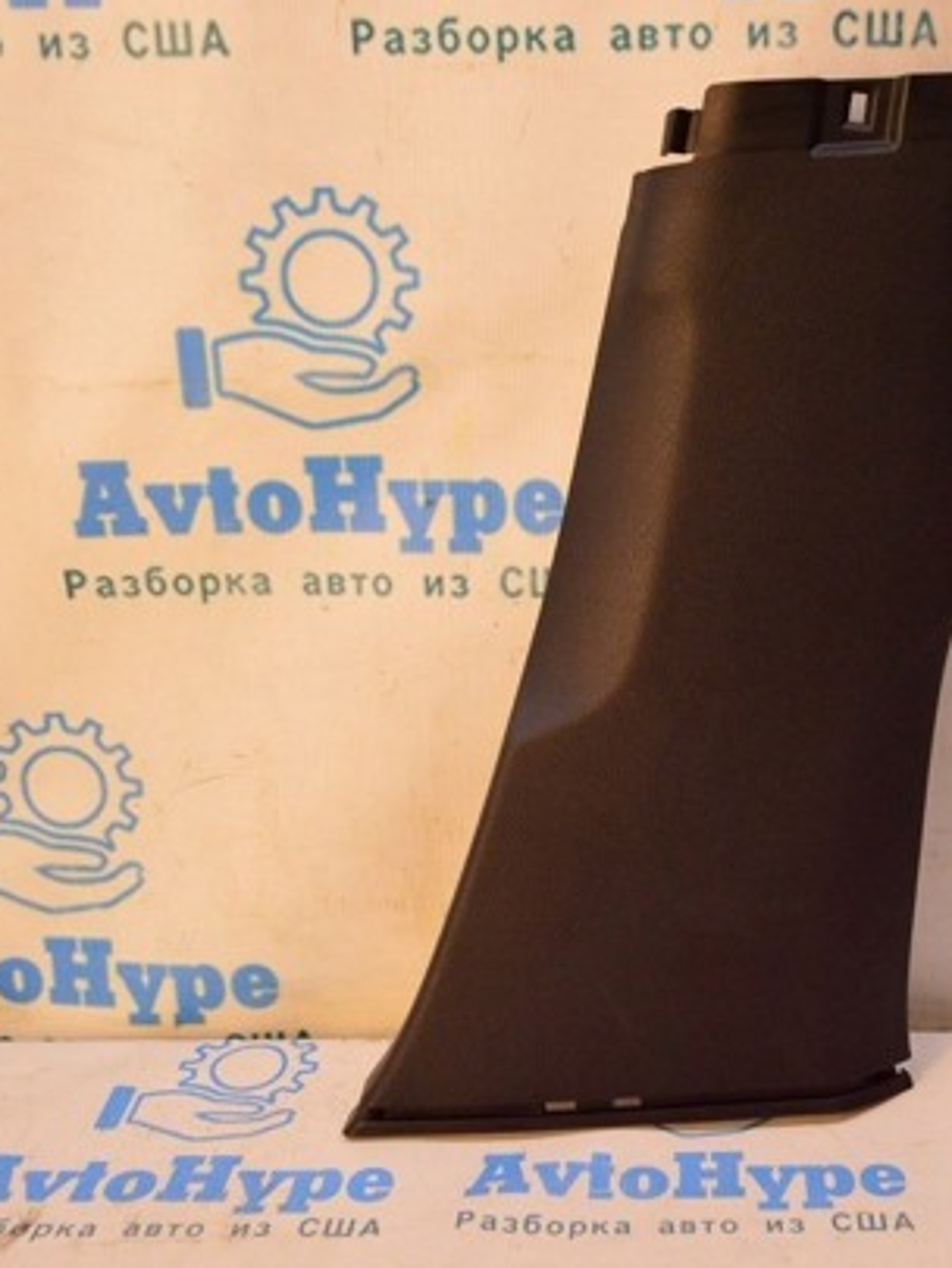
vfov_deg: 45.7
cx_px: 705
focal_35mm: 41
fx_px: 1503
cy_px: 606
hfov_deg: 34.5
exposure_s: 1/500
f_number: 4
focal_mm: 18
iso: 1600
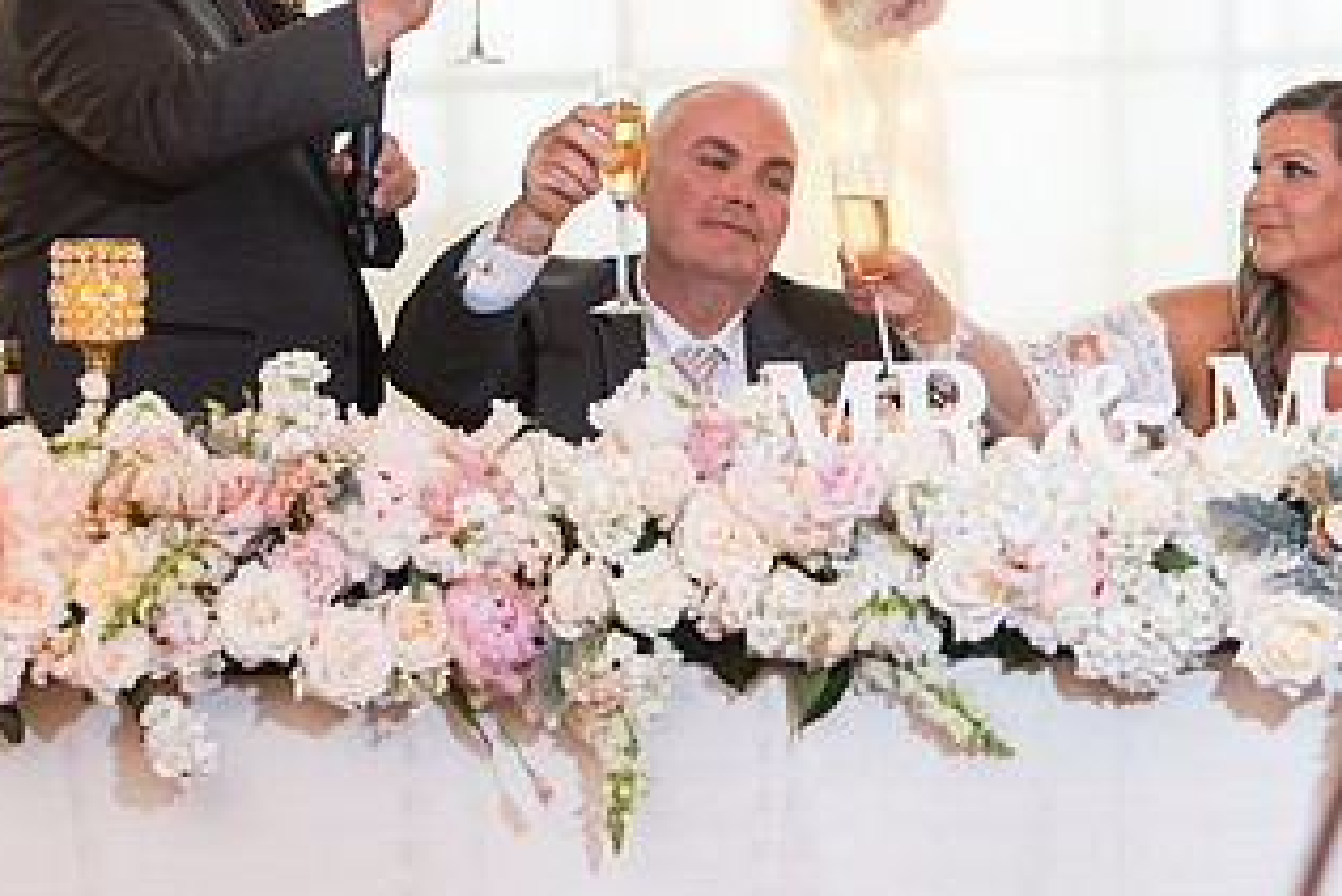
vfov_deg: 7.1
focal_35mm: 193
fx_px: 7198
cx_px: 658
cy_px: 308
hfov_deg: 10.7
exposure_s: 1/200
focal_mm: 105
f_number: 2.8
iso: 4000
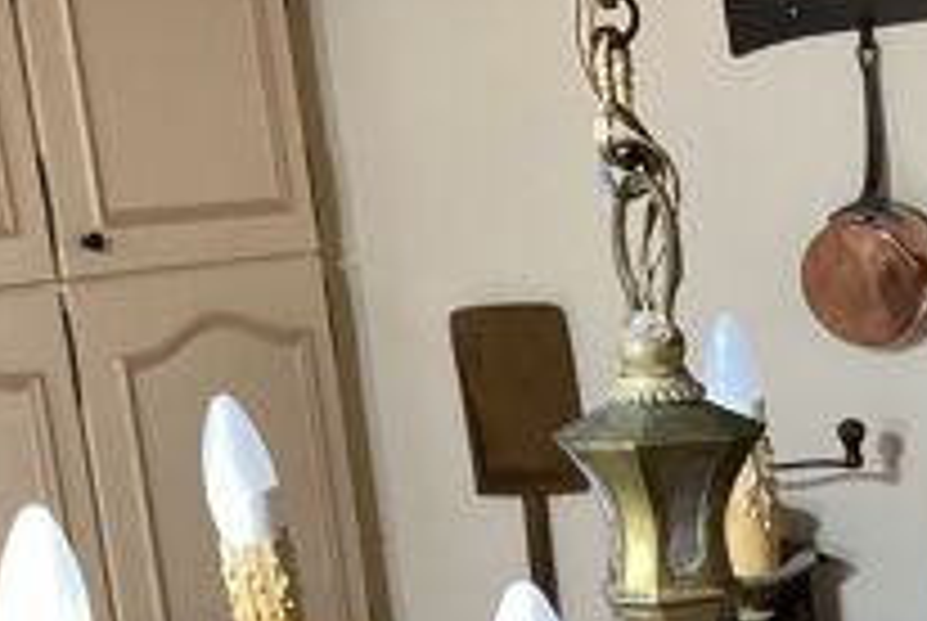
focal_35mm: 75
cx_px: 846
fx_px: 1934
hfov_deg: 26.0
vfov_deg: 17.8
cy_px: 612
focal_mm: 3.3
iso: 250
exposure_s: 1/40
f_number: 2.4
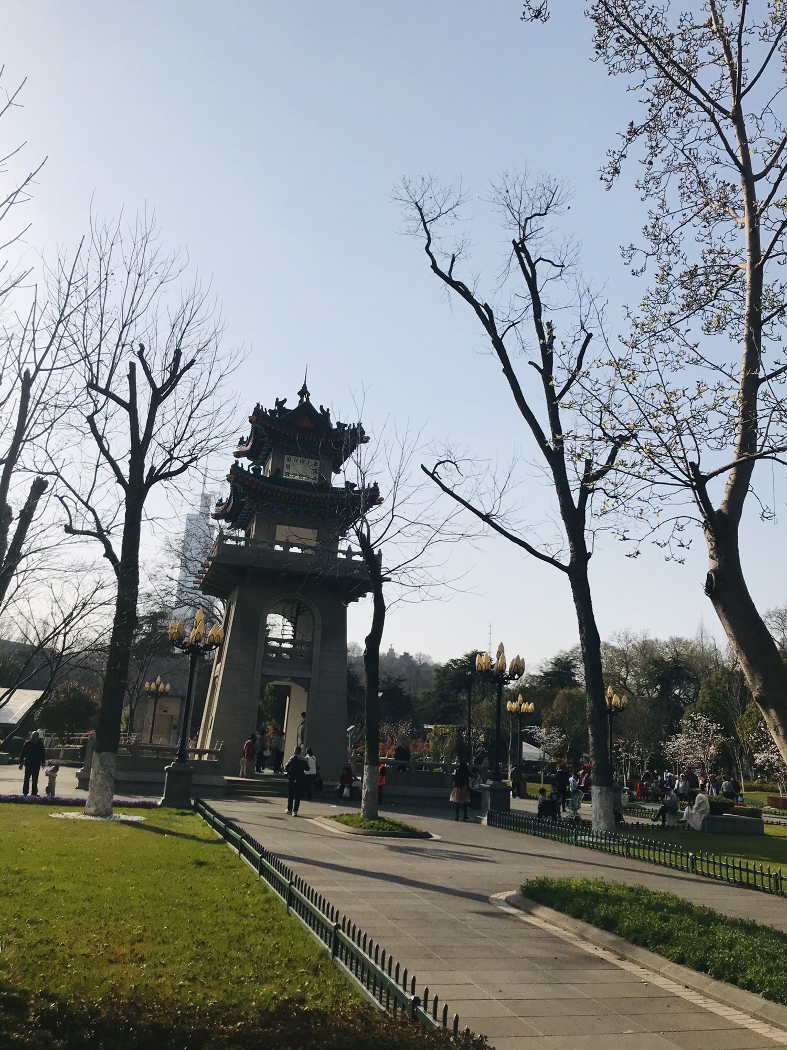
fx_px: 849
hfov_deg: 49.7
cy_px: 525
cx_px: 394
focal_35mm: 28
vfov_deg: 63.4
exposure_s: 1/5051
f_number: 1.8
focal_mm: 3.99
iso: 20
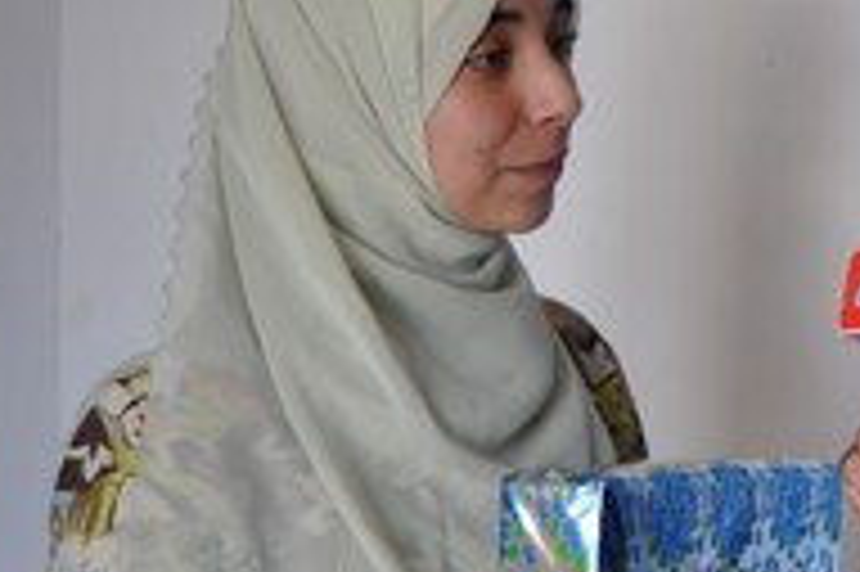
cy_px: 232
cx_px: 1013
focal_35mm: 116
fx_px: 2761
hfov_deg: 17.0
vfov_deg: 11.8
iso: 400
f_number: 4.5
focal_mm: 23
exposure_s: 1/80
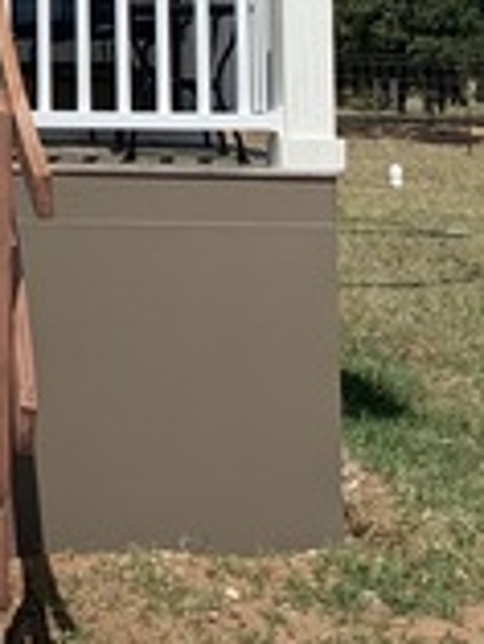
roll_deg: -0.2
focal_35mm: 106
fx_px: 1973
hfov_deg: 13.3
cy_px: -135
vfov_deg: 17.6
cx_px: -213
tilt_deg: +6.4
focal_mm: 4.25
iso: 25
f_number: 1.8
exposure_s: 1/4673
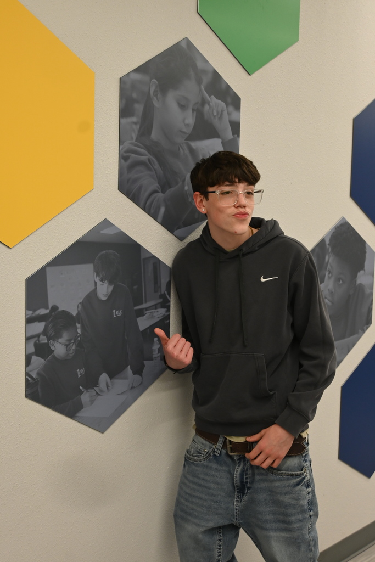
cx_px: 188
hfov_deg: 29.4
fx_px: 715
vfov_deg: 43.0
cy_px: 281
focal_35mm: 46
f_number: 4.8
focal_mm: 30.5
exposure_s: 1/125
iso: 800
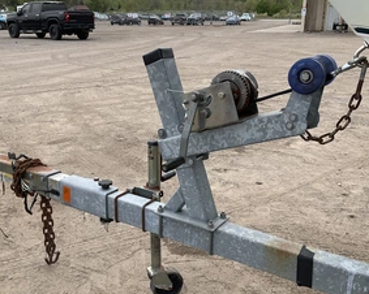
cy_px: 164
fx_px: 437
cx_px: 179
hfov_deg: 45.8
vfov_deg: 37.3
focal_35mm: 40
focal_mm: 3
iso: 25
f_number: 1.8
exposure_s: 1/869
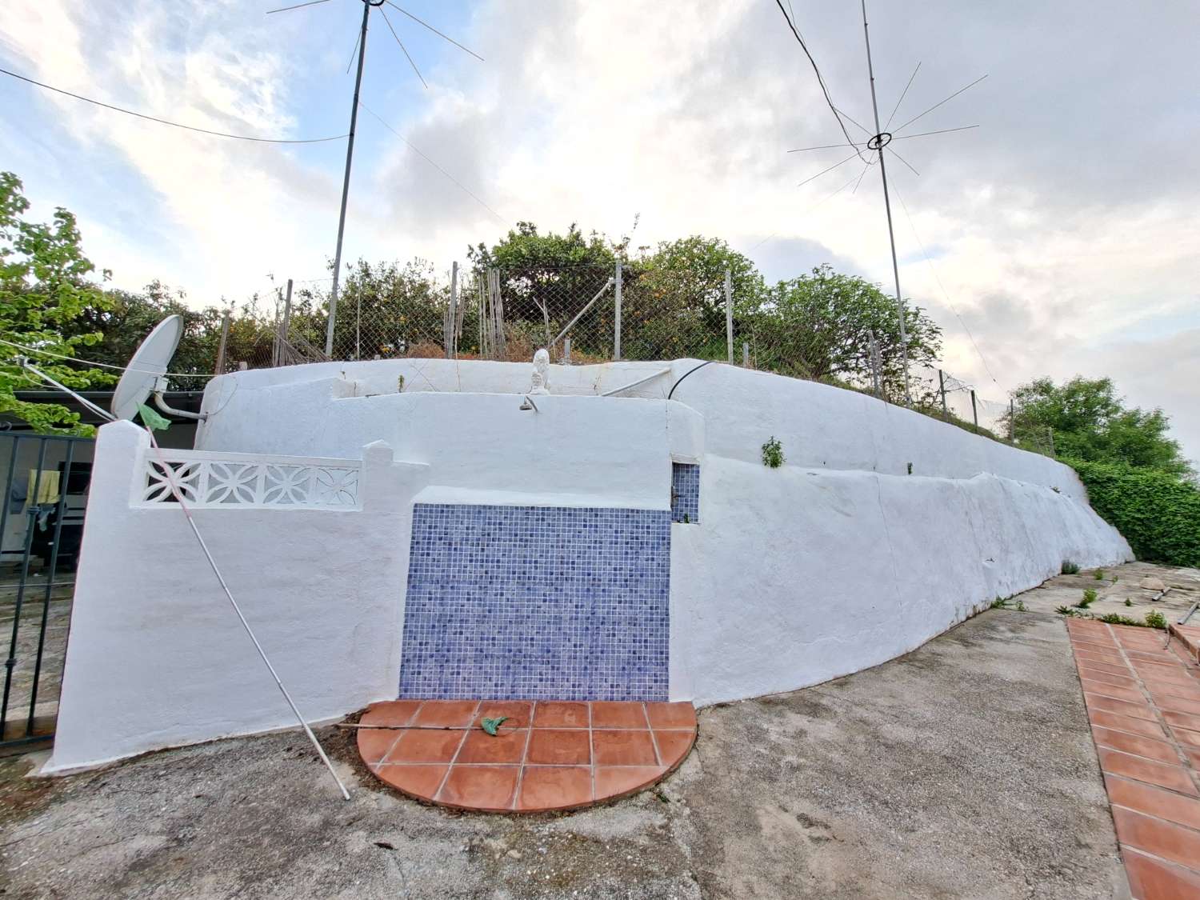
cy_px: 450
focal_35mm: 13
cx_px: 600
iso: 40
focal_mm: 1.74
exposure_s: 1/60
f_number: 2.2
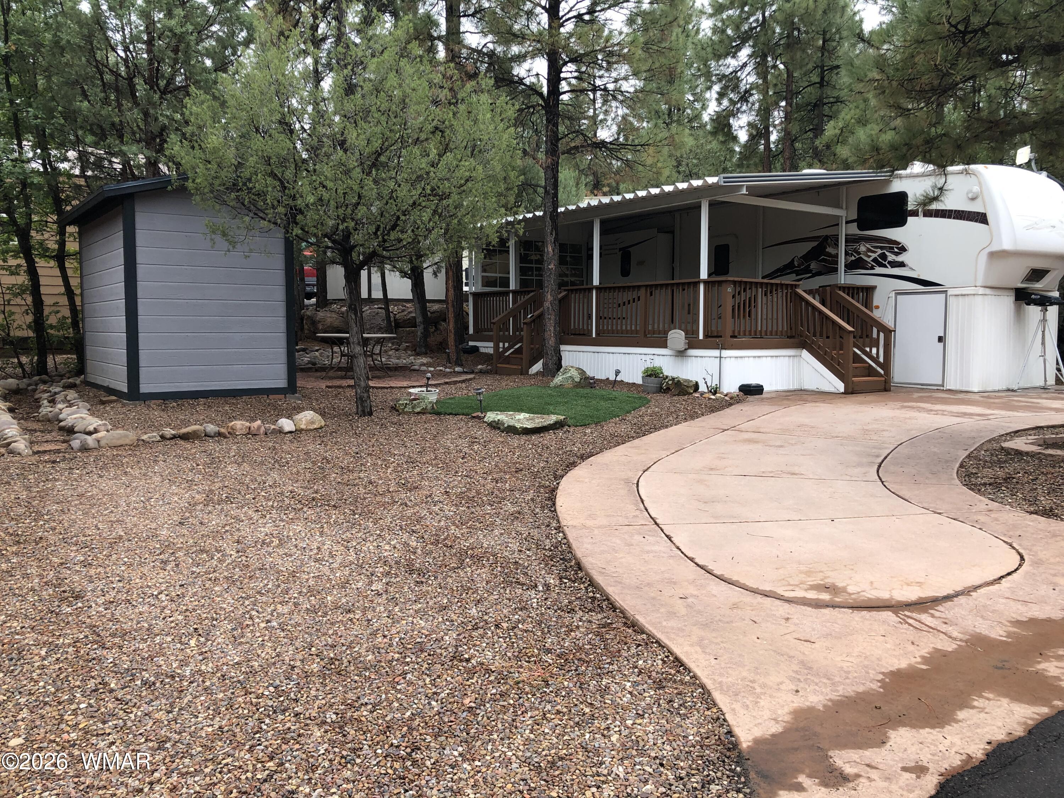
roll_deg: +0.1
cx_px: 532
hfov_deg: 63.4
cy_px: 399
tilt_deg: -4.9
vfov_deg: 49.7
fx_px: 861
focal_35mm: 28
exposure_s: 1/120
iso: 40
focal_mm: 4
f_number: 1.8
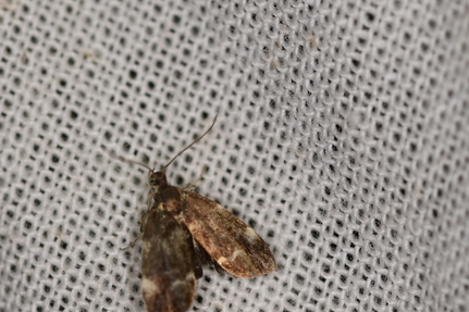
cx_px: 190
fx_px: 4572
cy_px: 211
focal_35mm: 351
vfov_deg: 3.9
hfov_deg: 5.9
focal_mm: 105
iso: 160
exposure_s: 1/30
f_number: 8
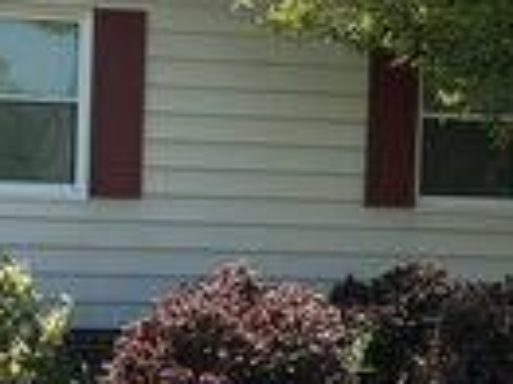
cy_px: 288
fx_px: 1643
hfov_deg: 17.2
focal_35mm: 111
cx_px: -39
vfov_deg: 13.3
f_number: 1.8
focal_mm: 3
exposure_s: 1/816
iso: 25
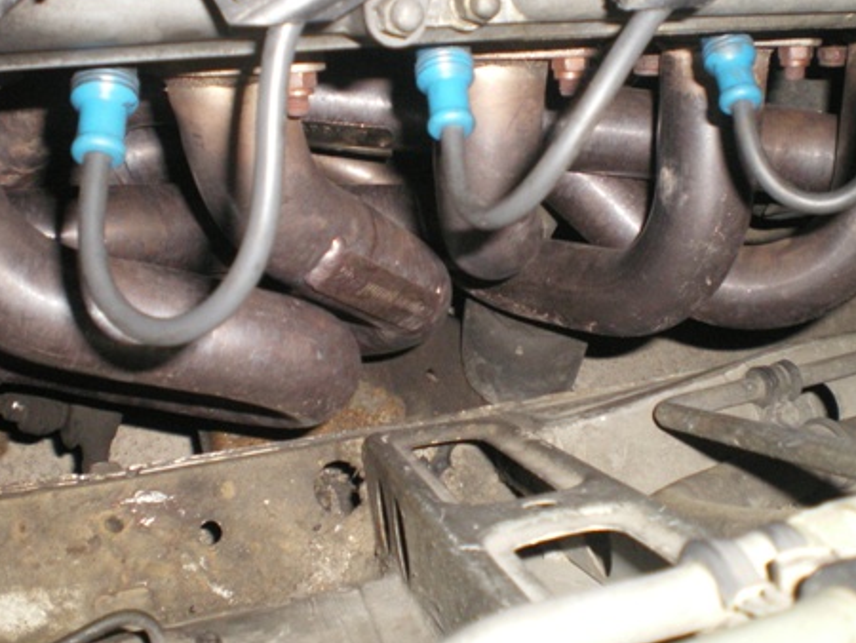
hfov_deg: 42.0
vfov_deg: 32.2
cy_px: 270
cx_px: 454
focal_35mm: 45
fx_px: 1113
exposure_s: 1/50
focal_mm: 6.3
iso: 400
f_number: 3.1
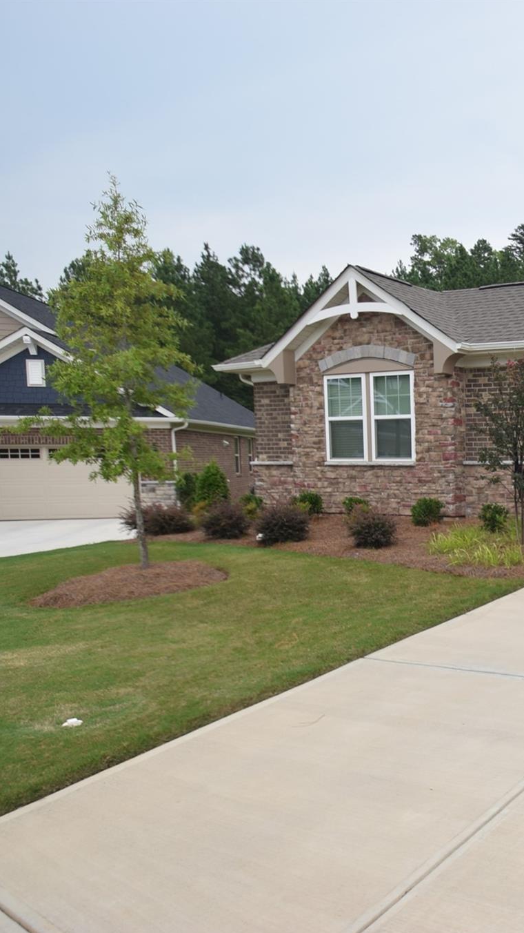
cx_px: 639
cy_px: 469
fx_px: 677
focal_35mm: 27
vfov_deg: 69.1
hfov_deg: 33.7
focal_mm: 11.5
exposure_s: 1/125
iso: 160
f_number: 5.6
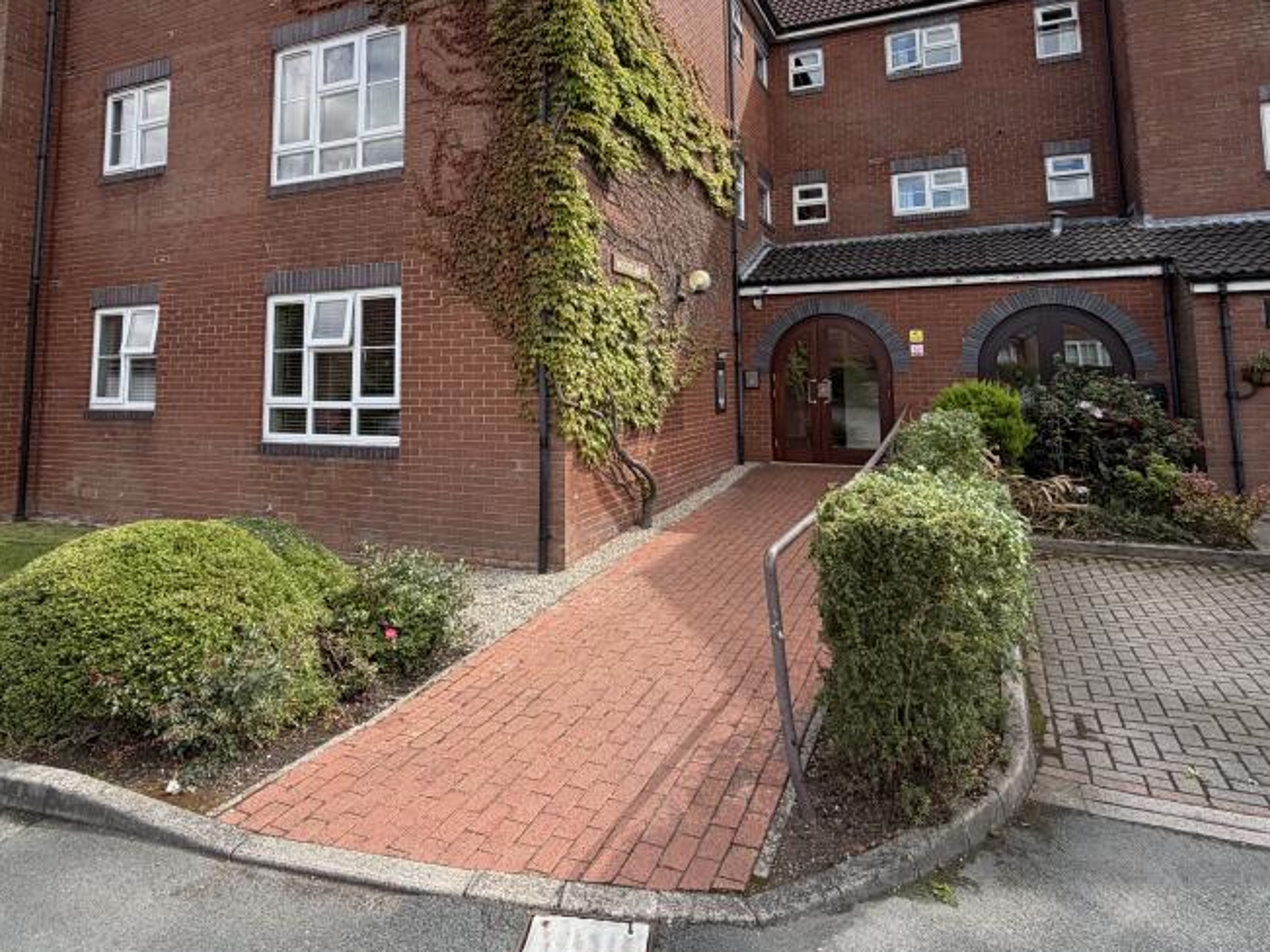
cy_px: 294
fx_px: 807
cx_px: 588
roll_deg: +0.4
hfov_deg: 76.3
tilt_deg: +6.5
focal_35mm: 22
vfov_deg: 59.2
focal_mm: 2.22
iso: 50
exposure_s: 1/502
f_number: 2.2
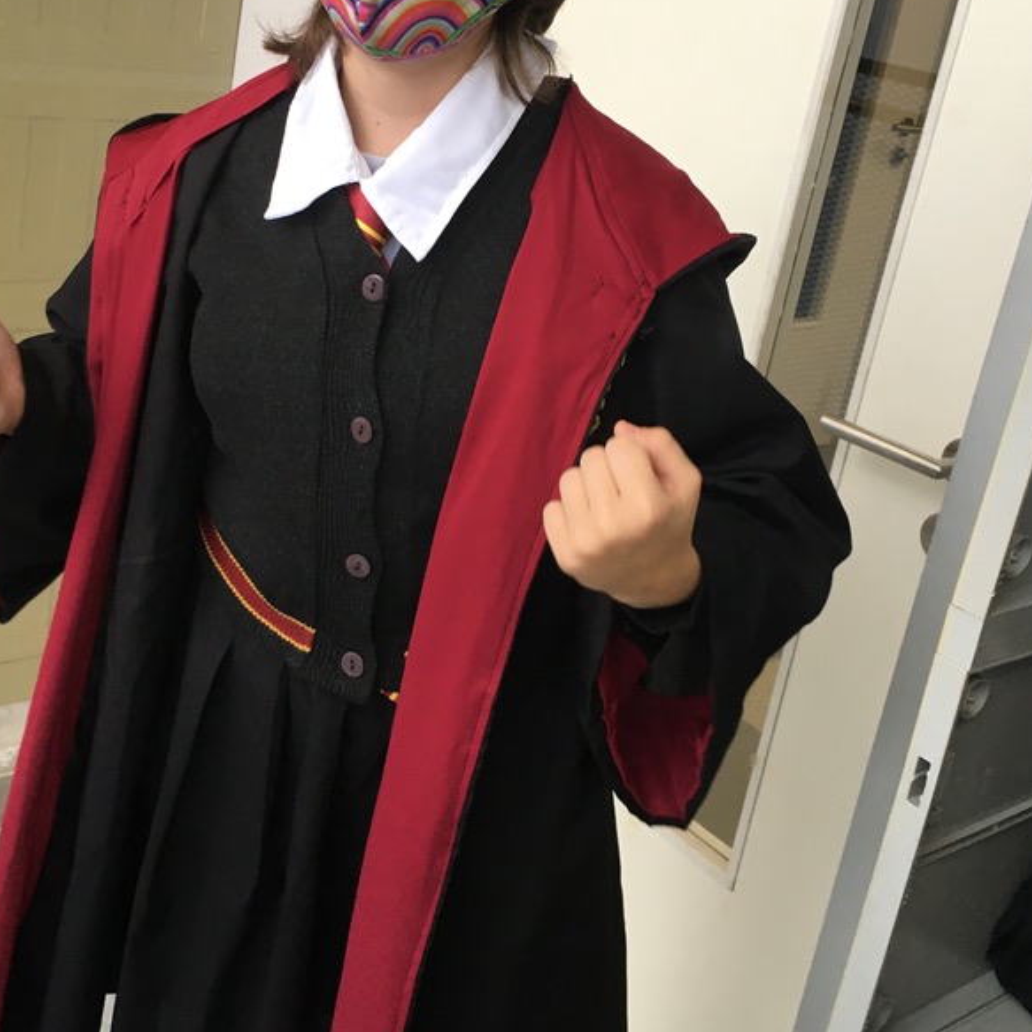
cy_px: 384
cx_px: 405
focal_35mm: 45
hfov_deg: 37.4
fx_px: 1518
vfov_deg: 37.3
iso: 32
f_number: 2.2
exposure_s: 1/33
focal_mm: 4.15
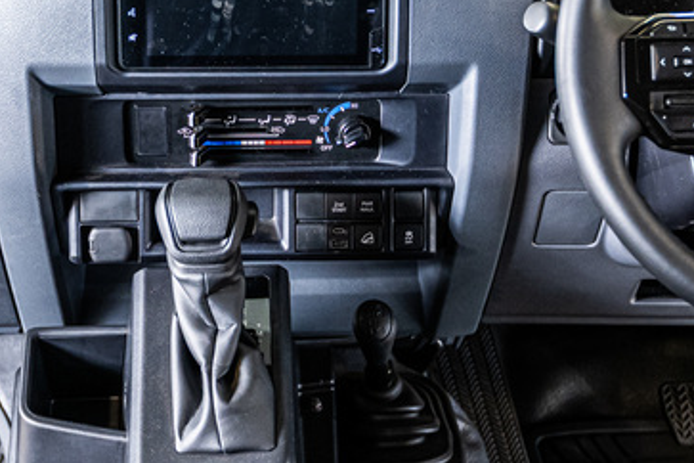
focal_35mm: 79
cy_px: 140
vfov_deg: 17.2
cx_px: 255
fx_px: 1523
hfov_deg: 25.6
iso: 1600
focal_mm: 28
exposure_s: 1/125
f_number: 2.8
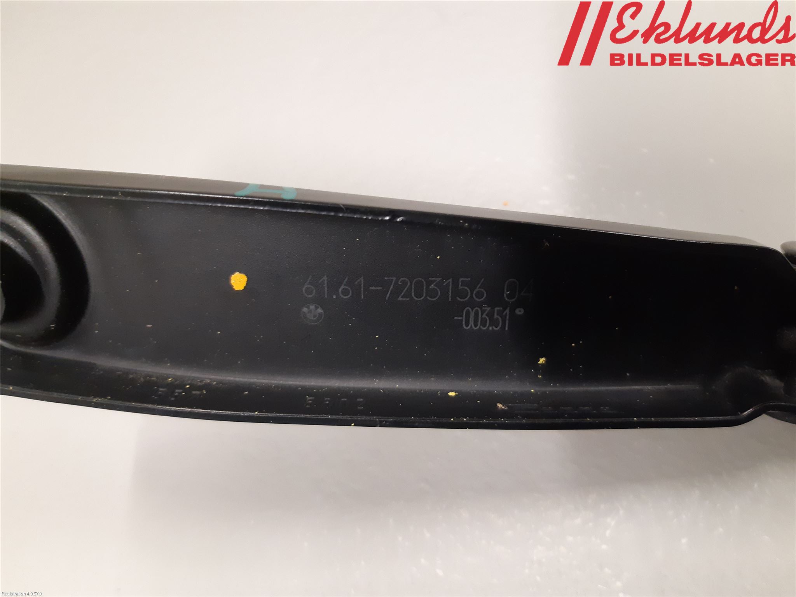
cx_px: 398
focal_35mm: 26
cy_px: 298
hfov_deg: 67.3
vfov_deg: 53.1
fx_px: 598
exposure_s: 1/50
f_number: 1.7
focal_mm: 3.93
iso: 320
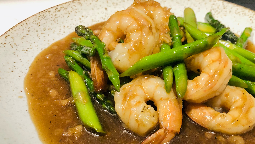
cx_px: 160
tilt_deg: -42.2
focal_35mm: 40
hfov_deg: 50.0
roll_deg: -3.1
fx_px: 270
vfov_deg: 29.3
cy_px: 106
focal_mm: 4
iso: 80
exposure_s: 1/15
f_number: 1.8
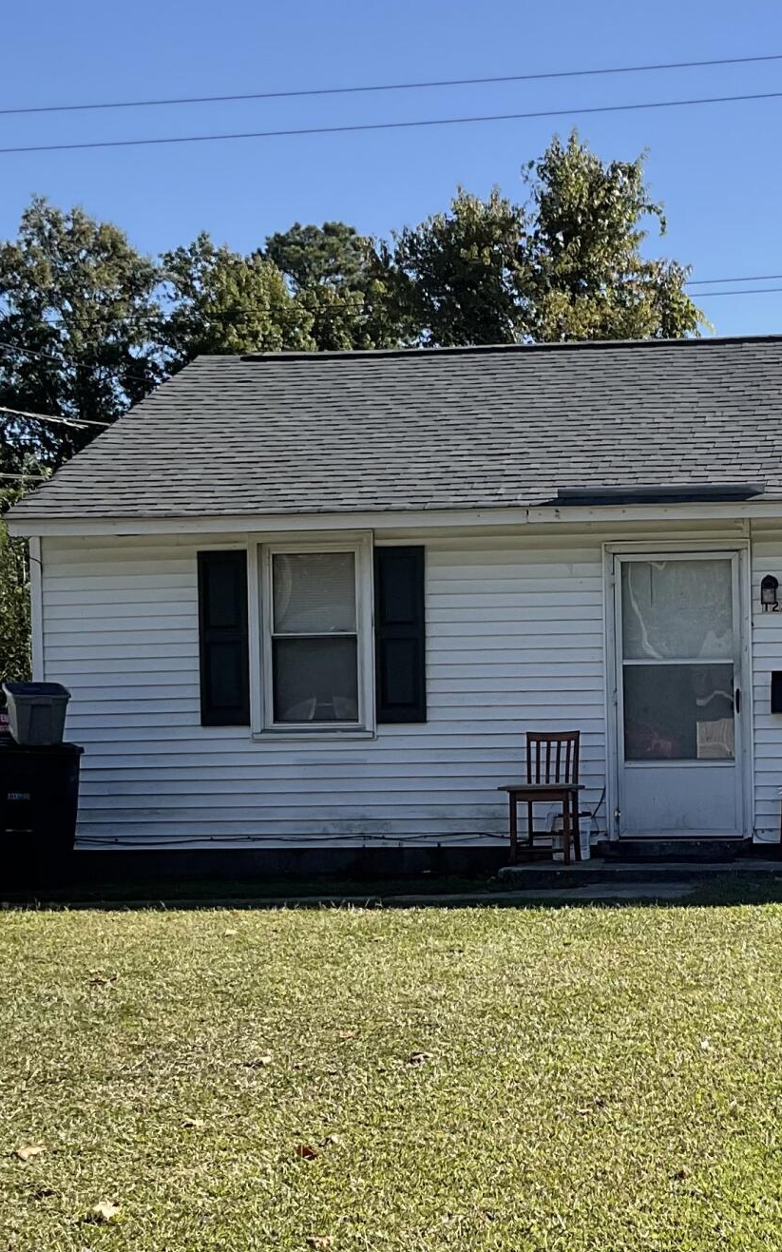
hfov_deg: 18.4
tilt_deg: -0.6
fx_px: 2387
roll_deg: +1.6
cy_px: 742
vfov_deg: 29.3
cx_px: 662
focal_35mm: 70
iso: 16
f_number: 1.8
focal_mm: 3
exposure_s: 1/1279
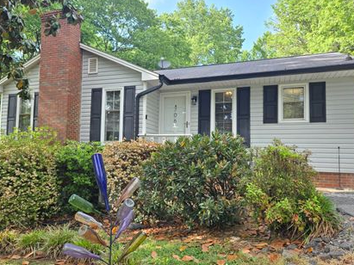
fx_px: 286
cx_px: 155
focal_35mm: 28
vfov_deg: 49.7
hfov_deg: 63.2
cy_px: 137
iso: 25
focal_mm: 5.4
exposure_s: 1/364
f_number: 1.8
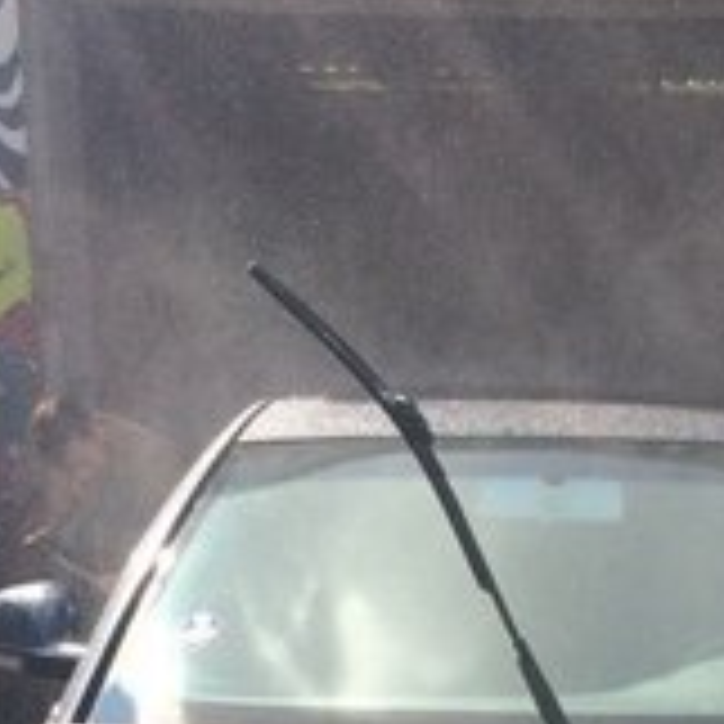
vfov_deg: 19.6
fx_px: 1869
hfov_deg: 21.6
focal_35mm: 79
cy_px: 1021
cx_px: 580
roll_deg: -1.6
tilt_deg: -17.4
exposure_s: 1/774
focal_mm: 4.15
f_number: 2.2
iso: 32
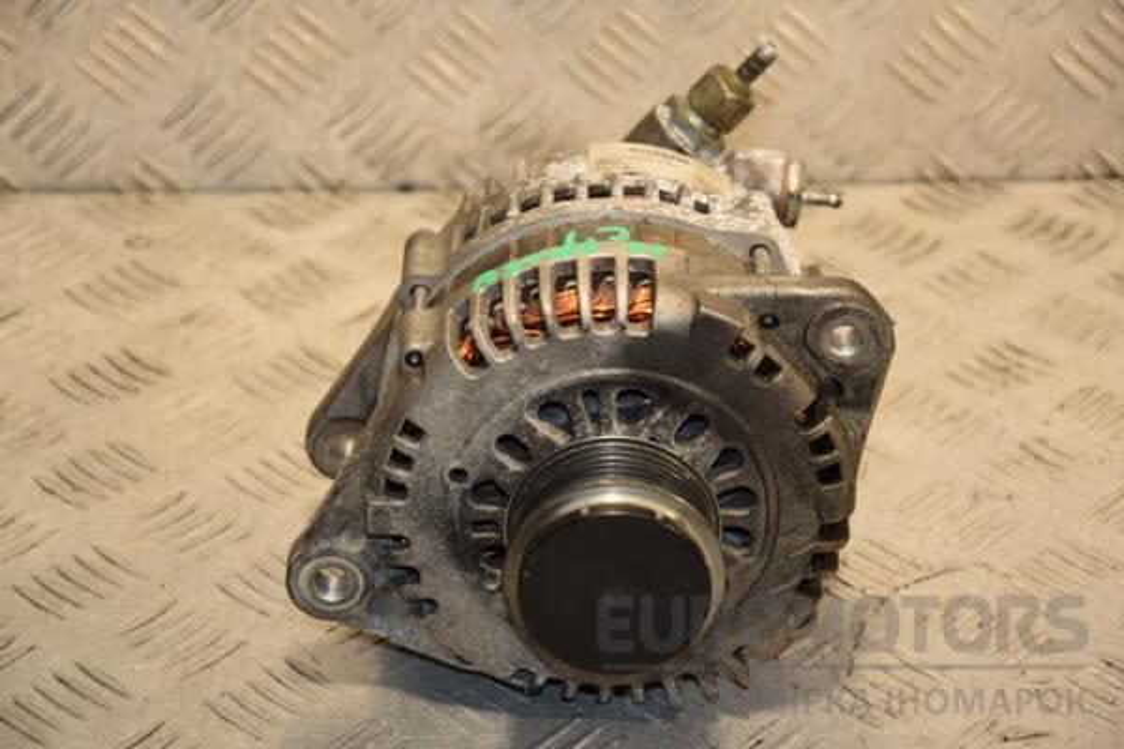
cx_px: 562
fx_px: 3512
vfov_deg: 12.2
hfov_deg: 18.2
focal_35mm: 112
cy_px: 374
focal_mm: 75
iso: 800
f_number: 5.3
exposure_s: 1/160
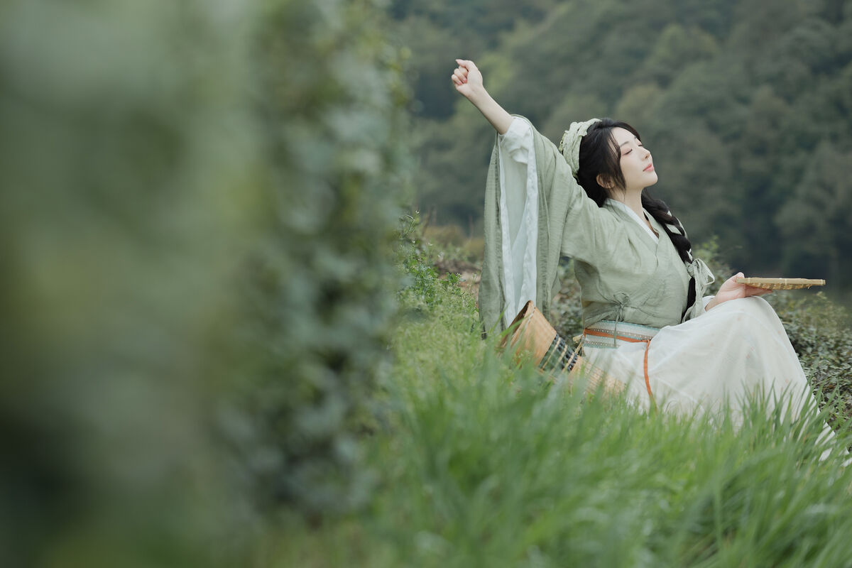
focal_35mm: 125
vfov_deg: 11.0
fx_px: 2958
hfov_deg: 16.4
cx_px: 426
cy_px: 284
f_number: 4
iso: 250
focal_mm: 125
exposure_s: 1/640
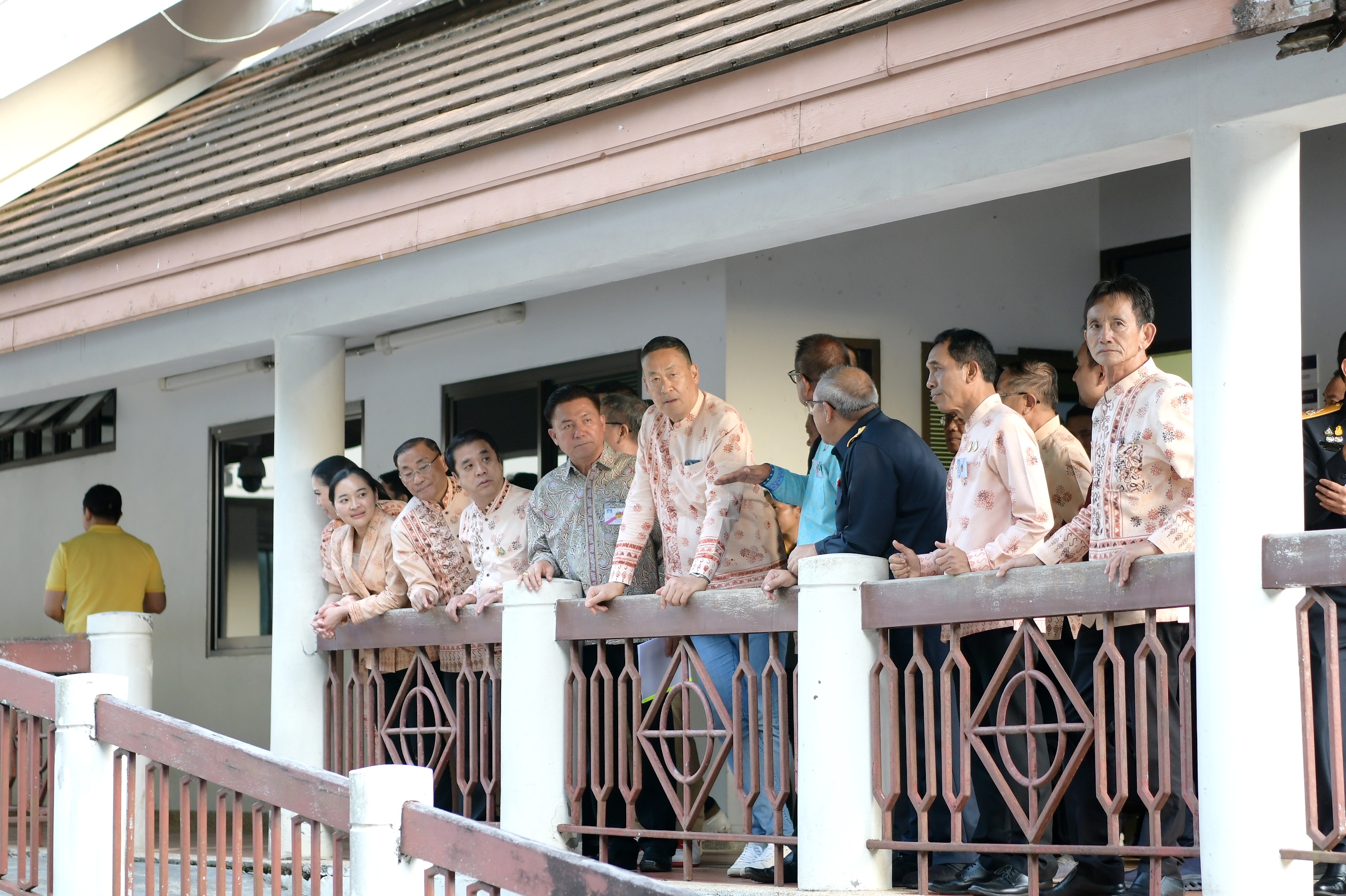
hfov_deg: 19.5
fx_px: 3924
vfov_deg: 13.0
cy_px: 448
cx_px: 673
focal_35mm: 105
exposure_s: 1/100
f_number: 2.8
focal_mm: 70
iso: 320
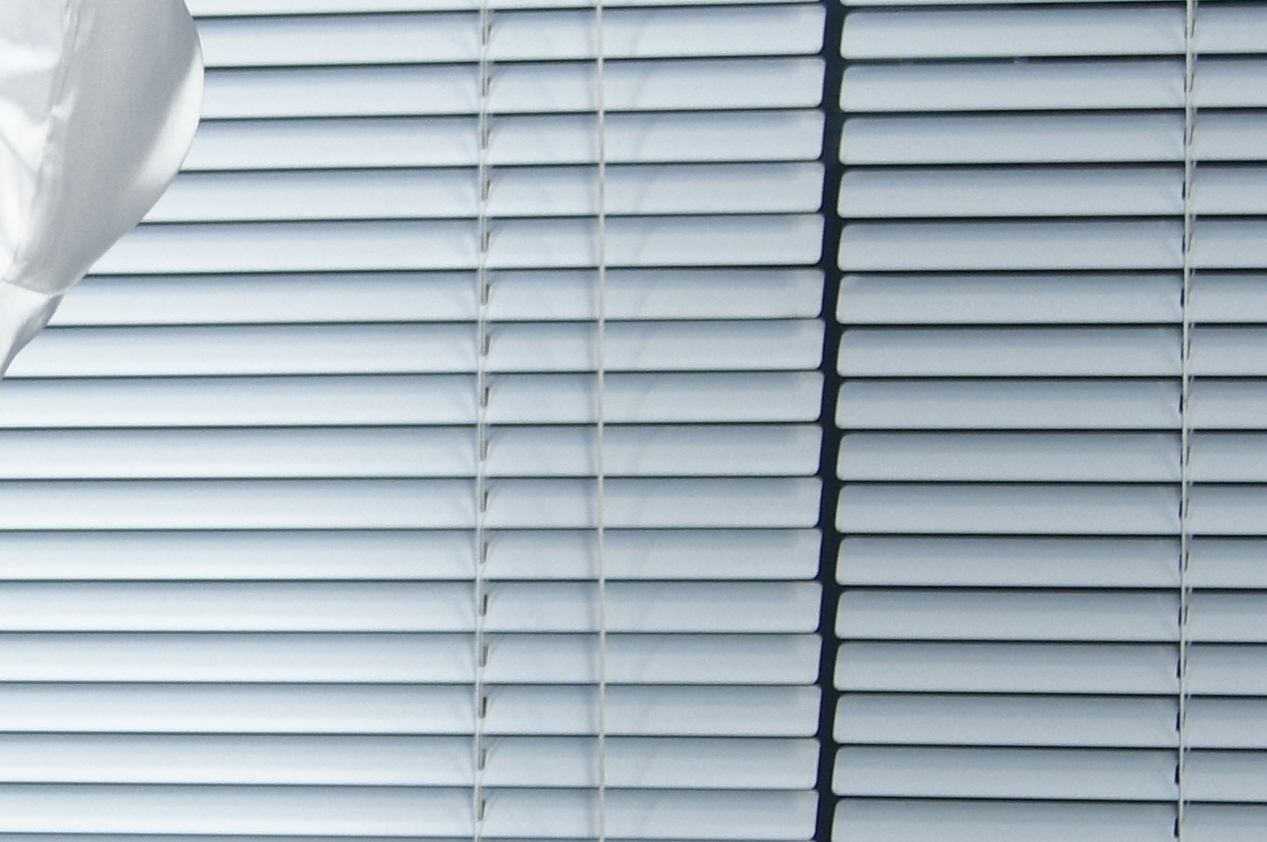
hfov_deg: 9.5
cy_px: 656
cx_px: -250
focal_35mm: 215
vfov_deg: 6.4
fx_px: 7559
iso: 800
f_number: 5
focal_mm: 40
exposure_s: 1/125
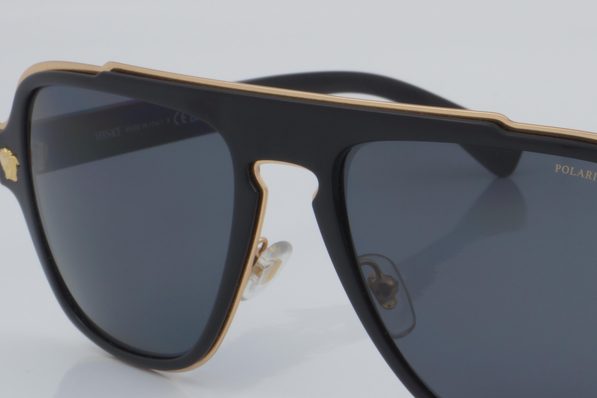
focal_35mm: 138
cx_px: 515
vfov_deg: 9.9
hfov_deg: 14.7
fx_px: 2288
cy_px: 242
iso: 100
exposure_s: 1/4
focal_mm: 50
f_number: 32
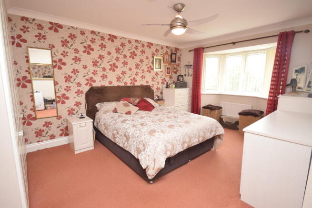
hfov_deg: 90.0
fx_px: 156
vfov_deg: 67.4
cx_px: 156
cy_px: 104
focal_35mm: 18
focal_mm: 12
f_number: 4.5
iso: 1100
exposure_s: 1/60
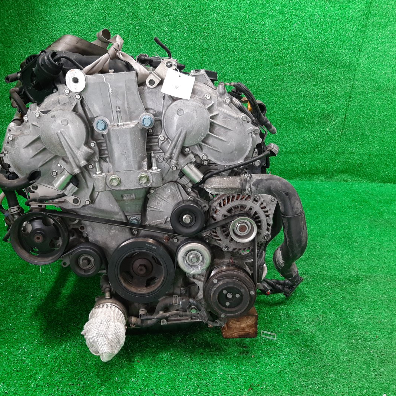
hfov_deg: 52.3
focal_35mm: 31
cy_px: 199
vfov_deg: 52.5
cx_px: 169
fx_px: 401
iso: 128
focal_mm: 3.93
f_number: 1.7
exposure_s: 1/50
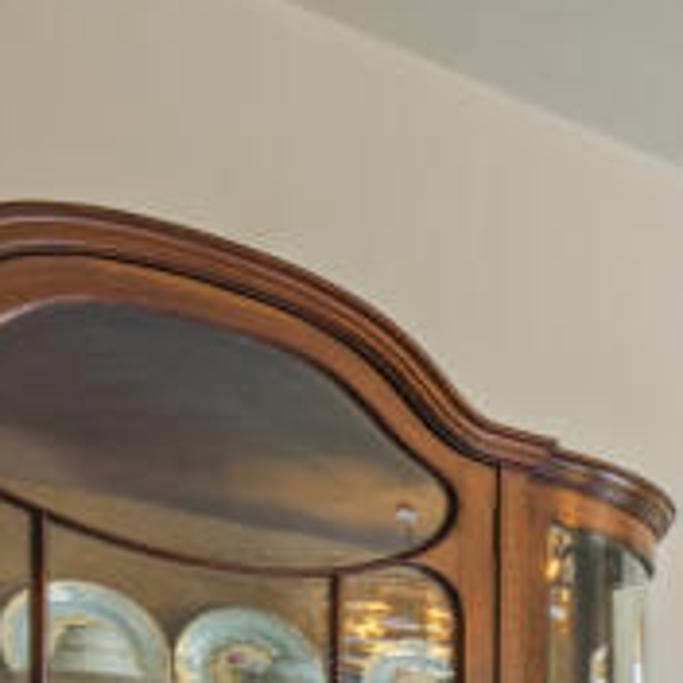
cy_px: 1118
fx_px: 1764
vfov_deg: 18.5
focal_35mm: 79
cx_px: 1700
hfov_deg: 14.0
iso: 250
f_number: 11
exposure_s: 1/2
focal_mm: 16
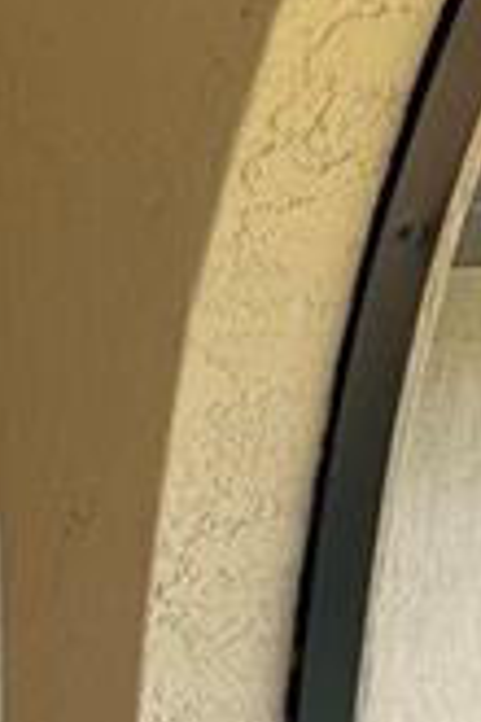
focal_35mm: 181
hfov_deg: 7.0
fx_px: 3627
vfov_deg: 10.3
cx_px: -835
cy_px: 1527
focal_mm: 6.76
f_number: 1.78
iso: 80
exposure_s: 1/360
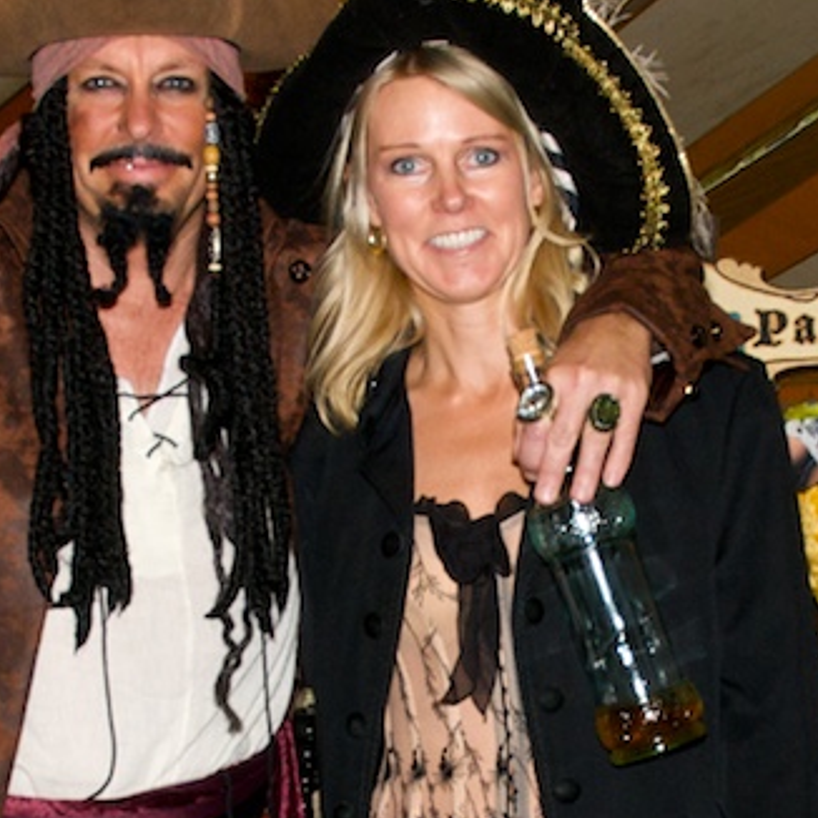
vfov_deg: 37.6
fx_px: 1203
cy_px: 413
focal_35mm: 45
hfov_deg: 37.5
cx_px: 354
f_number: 7.1
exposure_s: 1/100
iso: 250
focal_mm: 18
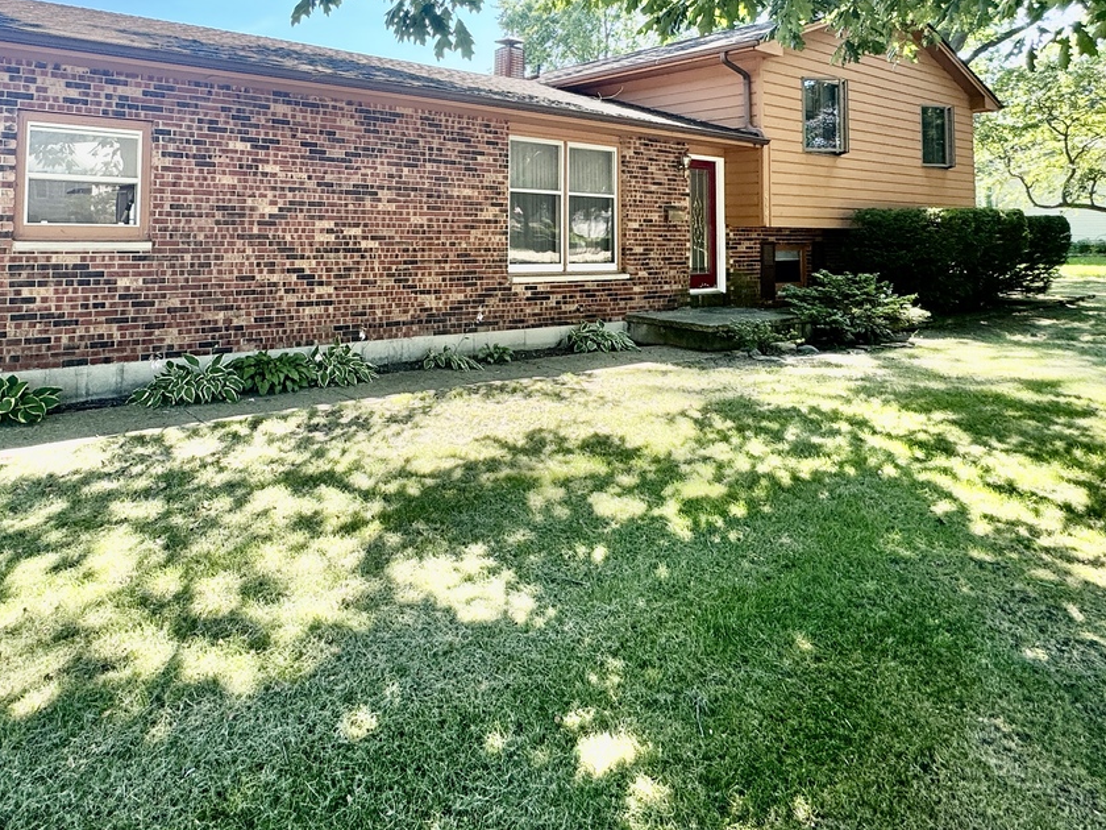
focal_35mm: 24
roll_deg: -0.6
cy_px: 192
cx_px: 391
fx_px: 767
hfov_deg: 70.0
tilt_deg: +2.4
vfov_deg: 53.8
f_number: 2.2
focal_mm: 2.22
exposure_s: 1/169
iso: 40
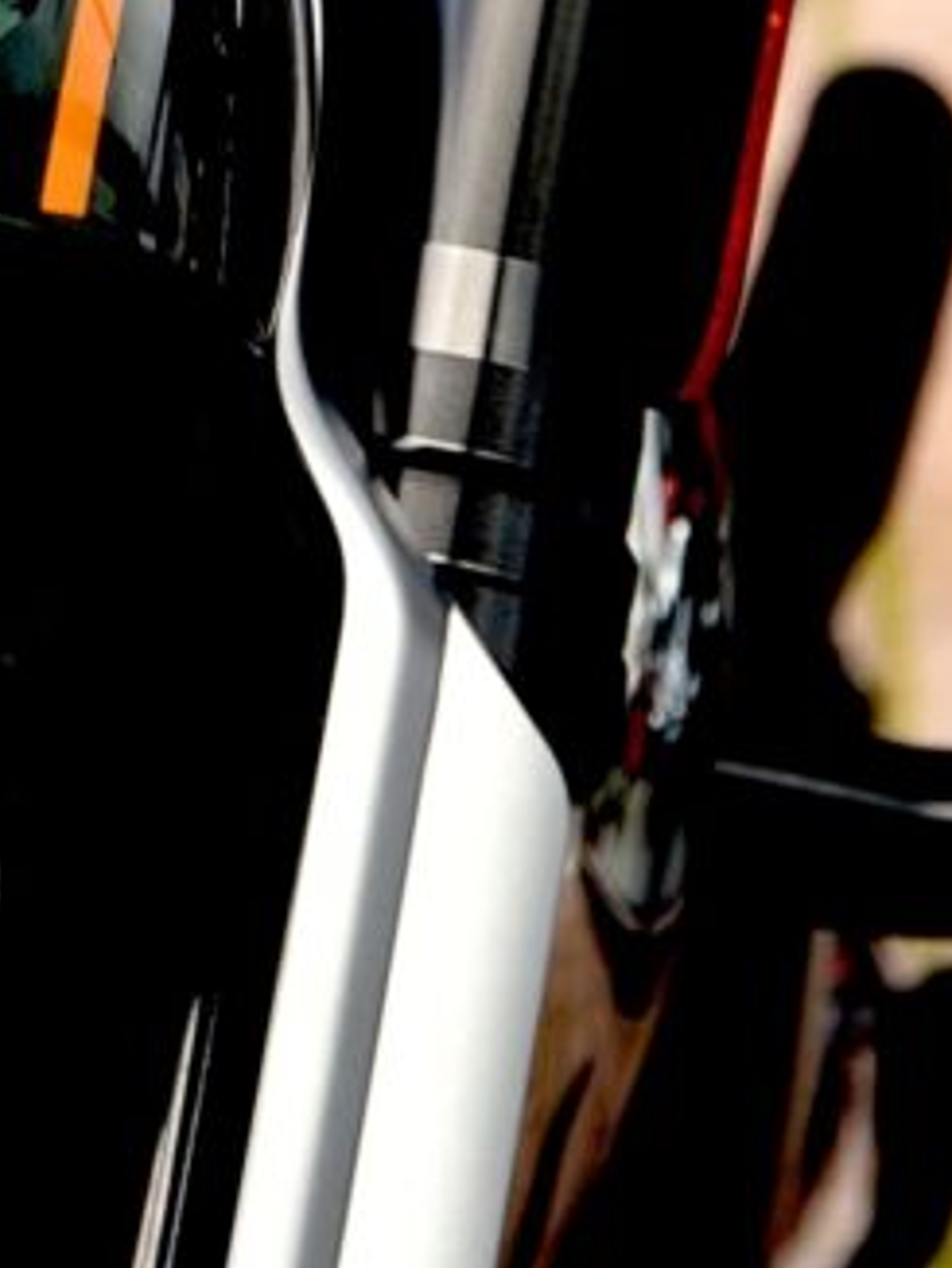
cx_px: 336
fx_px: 19336
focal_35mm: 528
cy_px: -533
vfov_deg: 3.7
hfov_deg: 2.8
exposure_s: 1/100
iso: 200
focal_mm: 70
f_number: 5
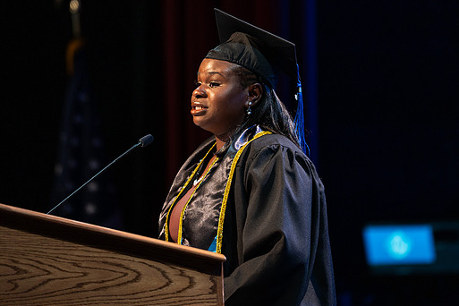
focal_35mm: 334
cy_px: 61
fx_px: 4258
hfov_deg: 6.2
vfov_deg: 4.1
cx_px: 217
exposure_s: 1/125
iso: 500
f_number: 2.8
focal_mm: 200
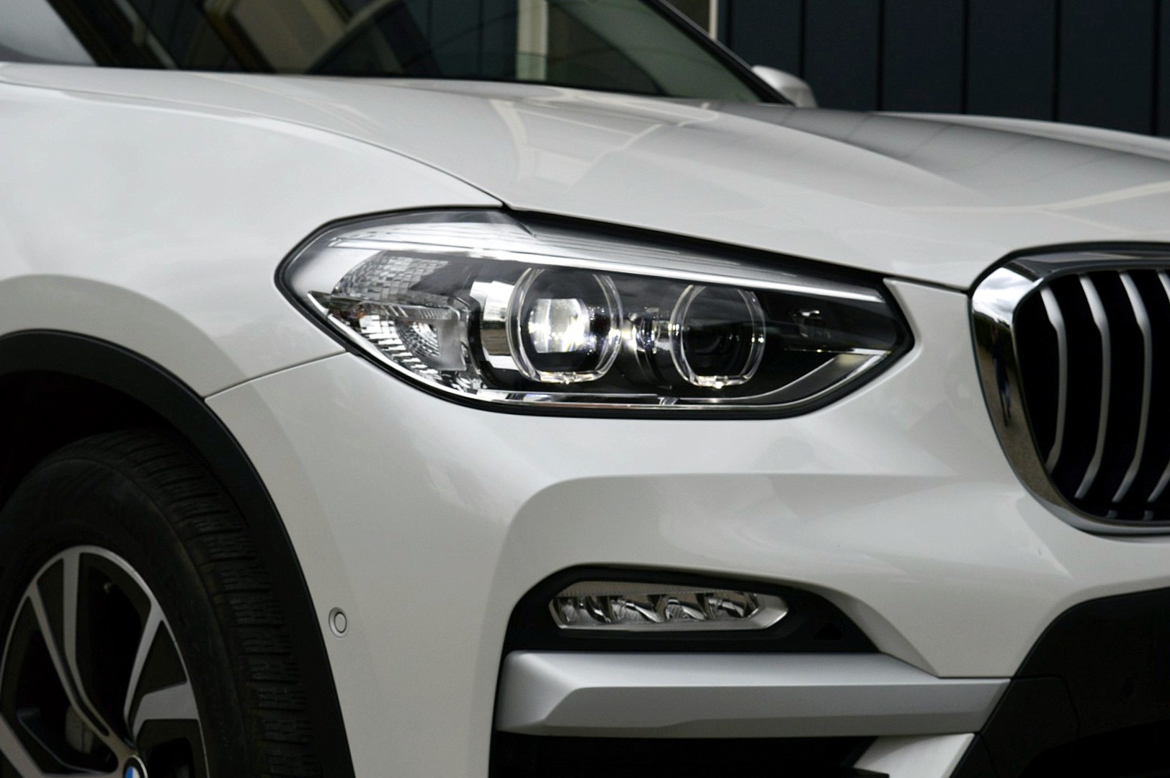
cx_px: 585
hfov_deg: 29.9
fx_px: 2192
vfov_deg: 20.1
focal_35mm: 68
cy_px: 389
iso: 400
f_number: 11
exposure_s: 1/500
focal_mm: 45
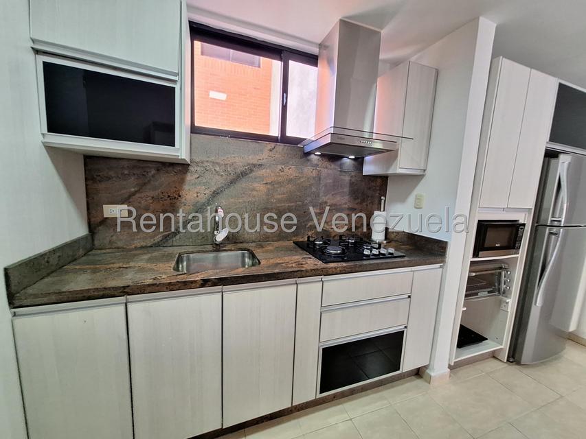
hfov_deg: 106.2
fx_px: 220
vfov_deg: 89.9
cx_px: 293
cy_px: 220
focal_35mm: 13
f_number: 2.2
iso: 200
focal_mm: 1.74
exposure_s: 1/25
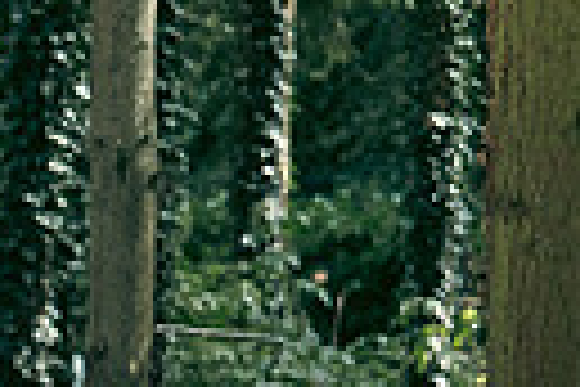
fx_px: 5058
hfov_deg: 6.4
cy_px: 682
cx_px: -593
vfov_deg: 4.3
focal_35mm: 314
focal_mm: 70
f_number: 3.5
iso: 800
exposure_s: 1/320
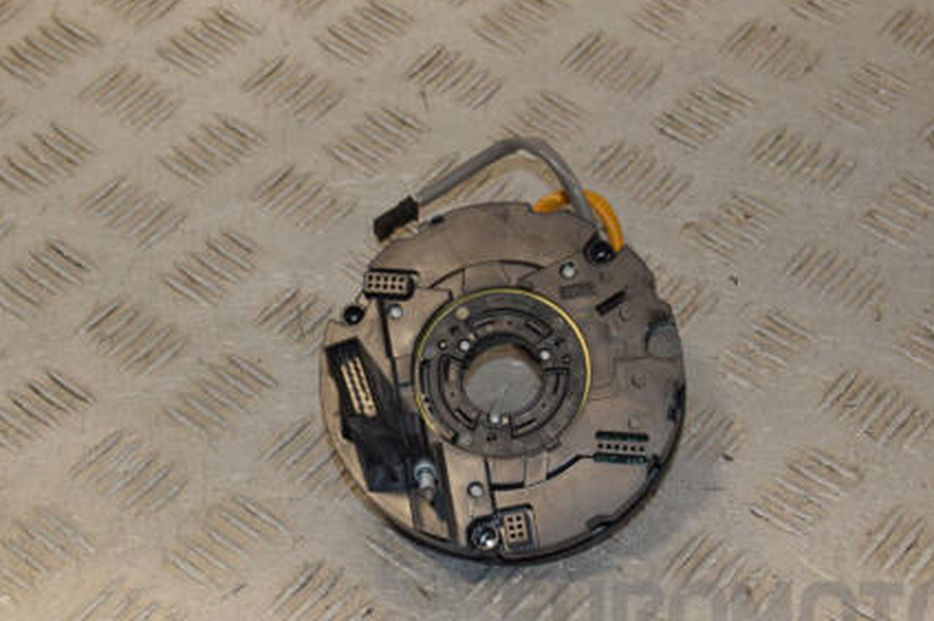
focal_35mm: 85
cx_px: 460
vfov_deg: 16.0
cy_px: 322
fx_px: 2204
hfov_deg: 23.9
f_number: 8
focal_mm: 40
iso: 800
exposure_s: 1/200
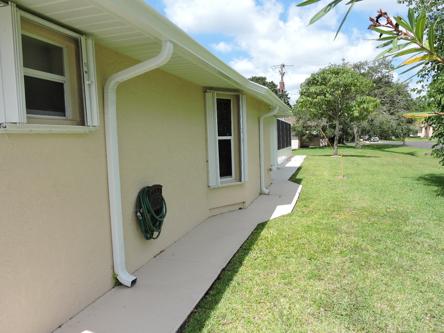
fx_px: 359
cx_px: 222
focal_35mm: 28
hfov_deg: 63.4
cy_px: 166
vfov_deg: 49.7
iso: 100
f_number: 3.5
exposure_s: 1/800
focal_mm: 5
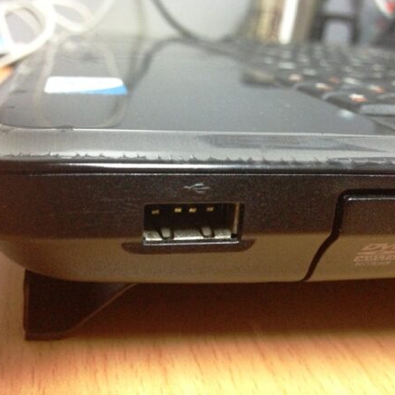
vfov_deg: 41.9
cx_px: 192
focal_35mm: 40
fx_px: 516
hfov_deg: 41.9
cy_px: 198
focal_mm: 4.13
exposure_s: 1/20
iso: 400
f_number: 2.4
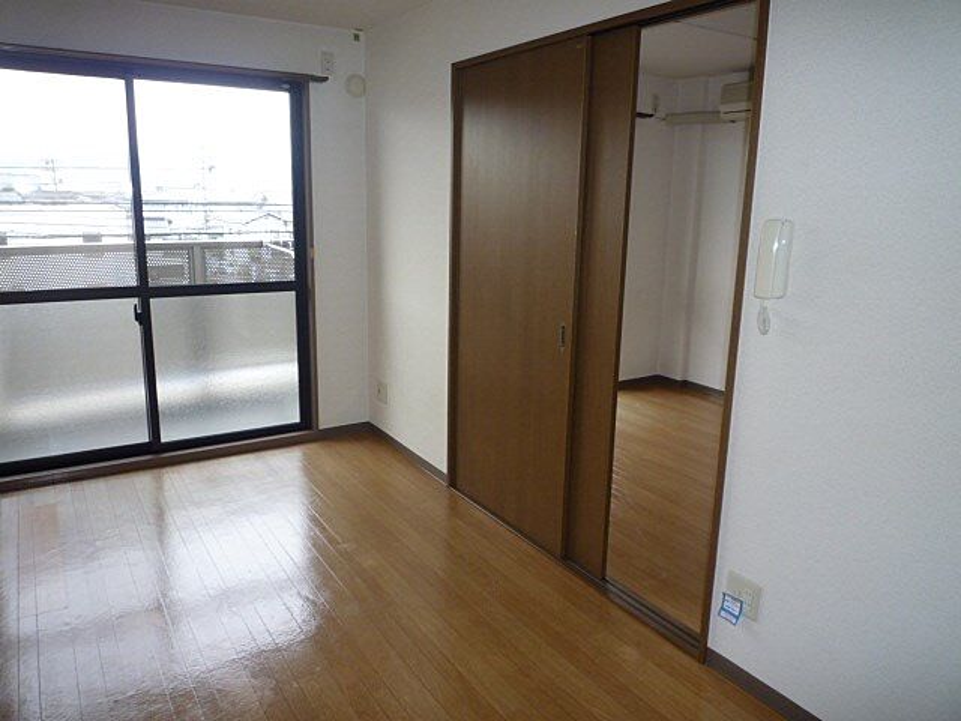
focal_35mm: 25
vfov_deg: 54.9
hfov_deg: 69.4
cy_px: 360
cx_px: 480
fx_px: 694
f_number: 2.8
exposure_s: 1/30
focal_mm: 4.4
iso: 125
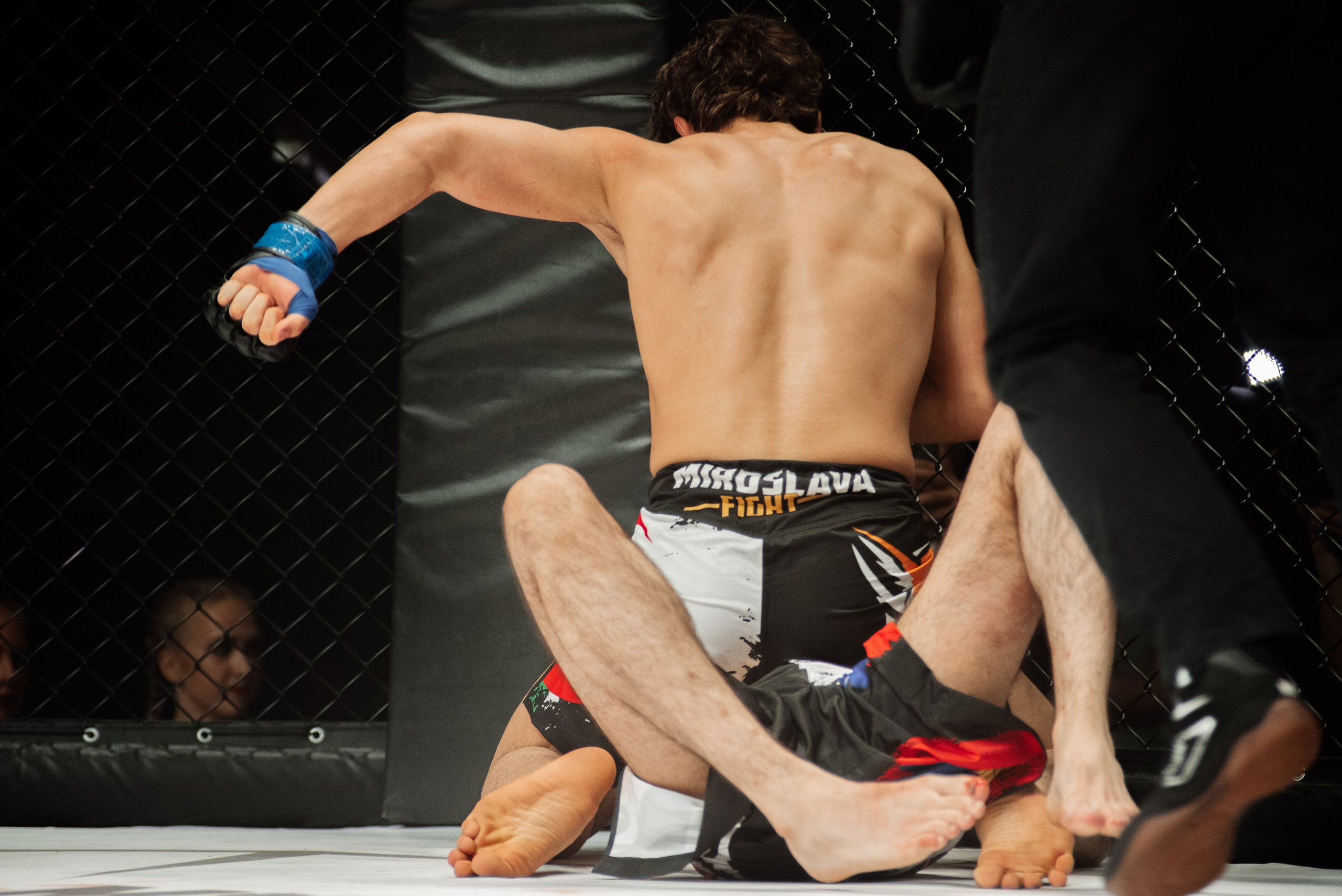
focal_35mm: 145
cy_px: 448
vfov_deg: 9.5
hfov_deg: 14.1
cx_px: 671
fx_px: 5407
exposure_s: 1/640
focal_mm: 145
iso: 2000
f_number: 4
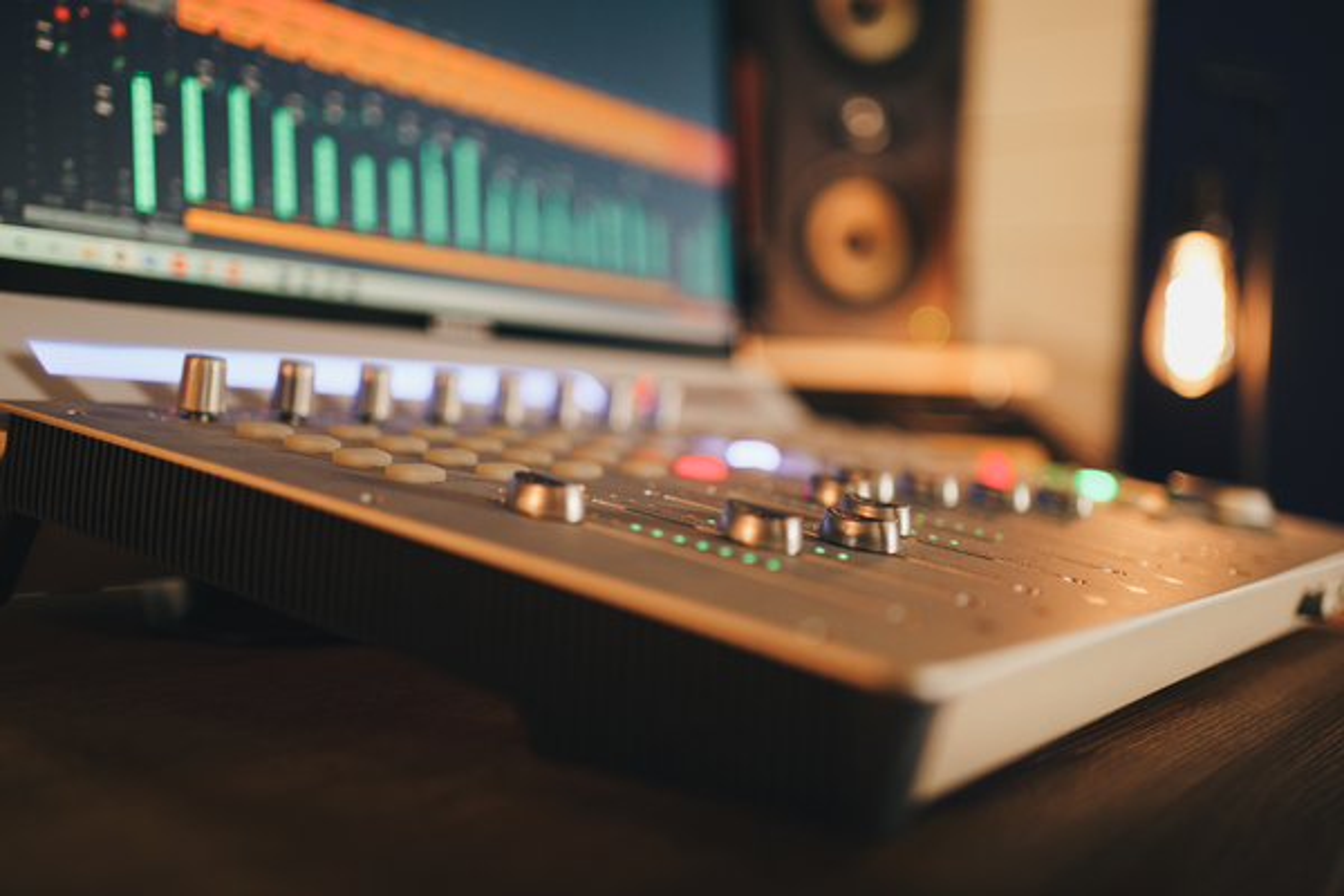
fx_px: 1307
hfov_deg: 54.4
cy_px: 448
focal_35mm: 35
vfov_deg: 37.9
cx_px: 672
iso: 1000
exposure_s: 1/125
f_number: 1.8
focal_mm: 35
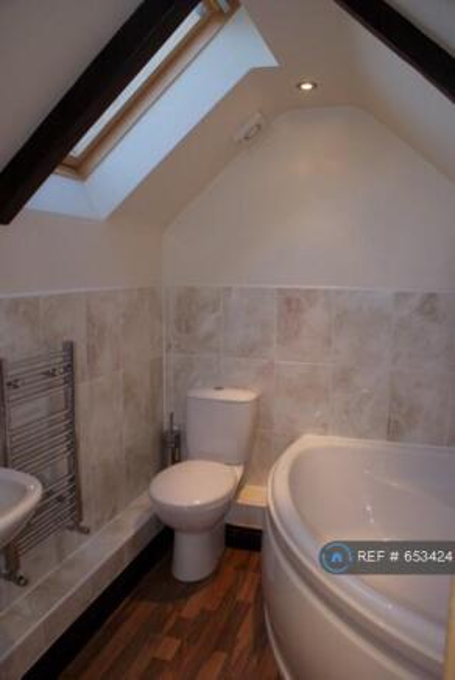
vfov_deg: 67.3
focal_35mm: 27
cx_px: 228
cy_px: 340
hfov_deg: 48.0
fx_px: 511
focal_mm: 18
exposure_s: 1/60
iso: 400
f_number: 5.6
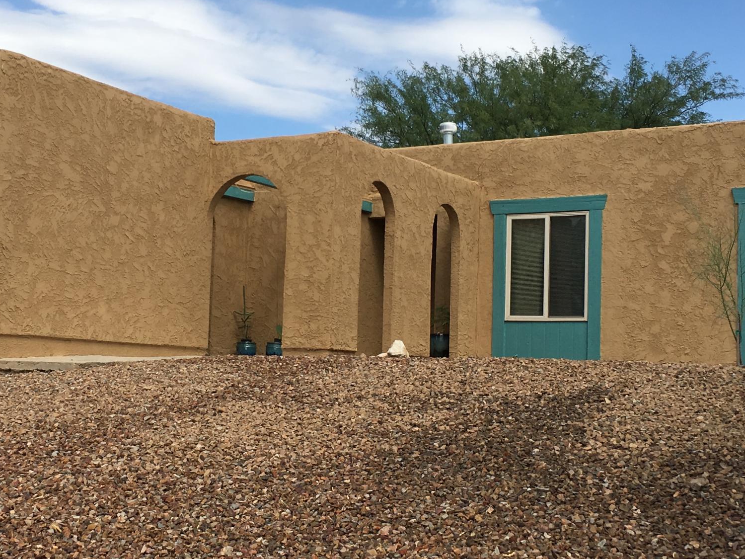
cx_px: 308
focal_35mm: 58
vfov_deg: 25.2
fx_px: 1248
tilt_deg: +5.7
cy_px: 267
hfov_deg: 33.2
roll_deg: -2.3
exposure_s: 1/1709
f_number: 2.2
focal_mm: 4.15
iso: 25
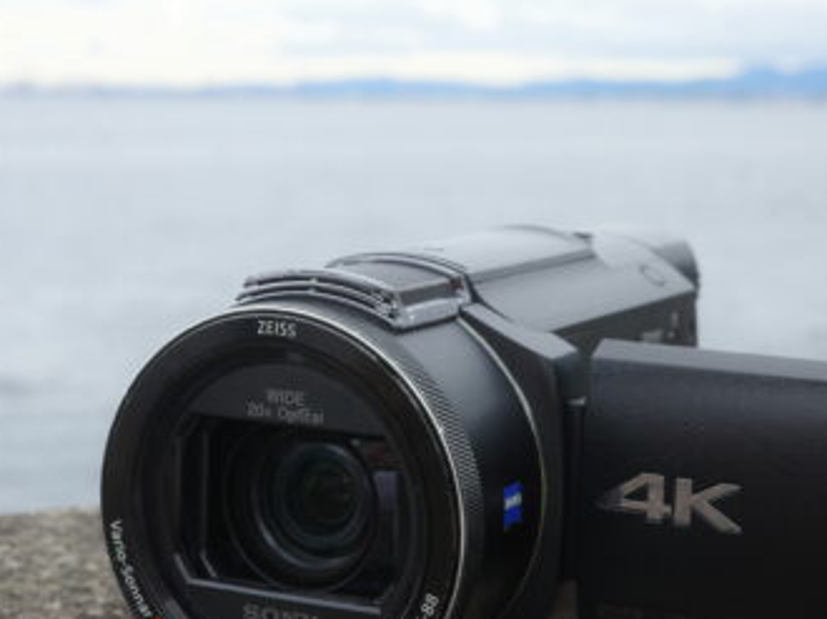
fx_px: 1838
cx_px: 489
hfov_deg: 25.3
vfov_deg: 19.1
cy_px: 266
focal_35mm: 77
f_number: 7.1
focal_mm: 26
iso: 200
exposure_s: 1/60
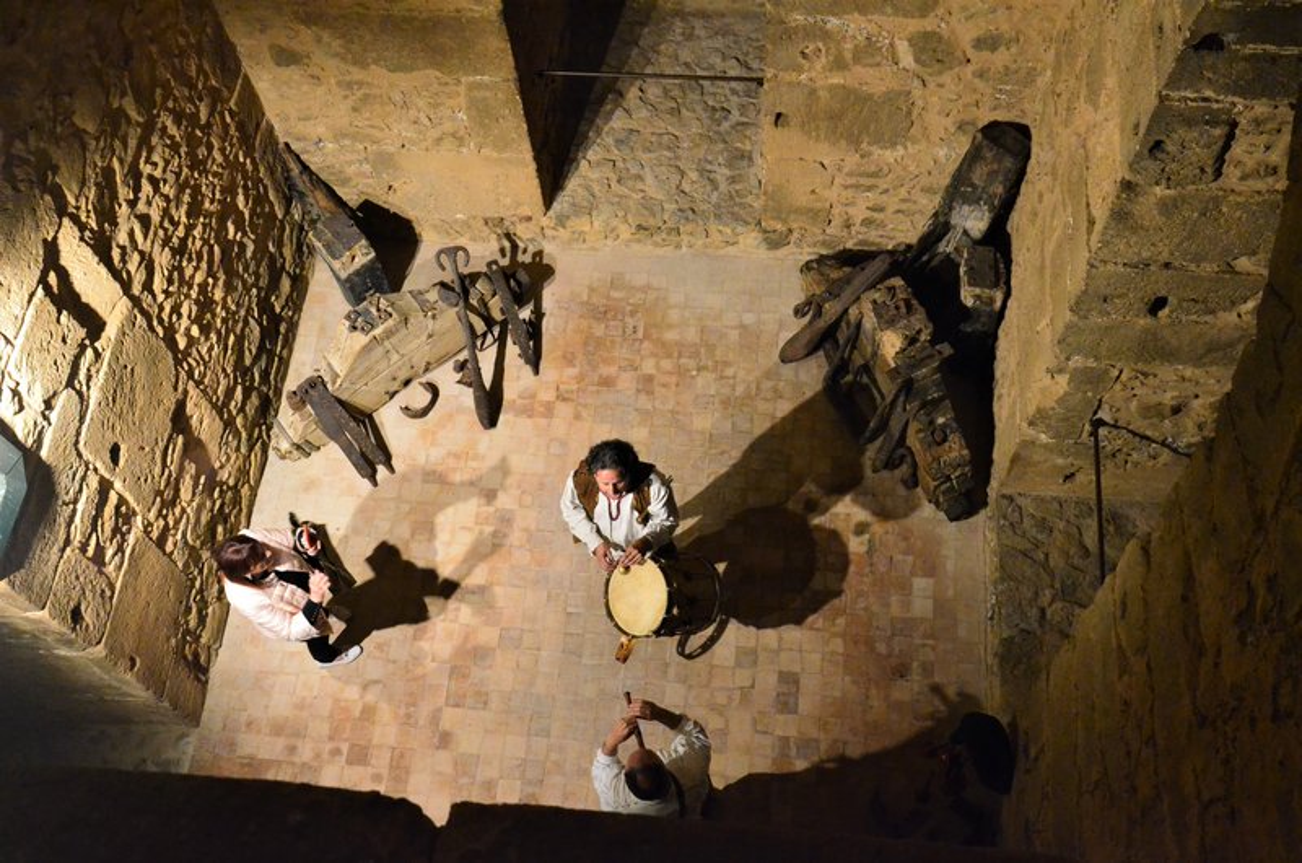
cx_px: 651
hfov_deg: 51.4
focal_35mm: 38
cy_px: 432
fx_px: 1354
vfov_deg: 35.3
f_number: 8
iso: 6400
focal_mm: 25
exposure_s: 1/50
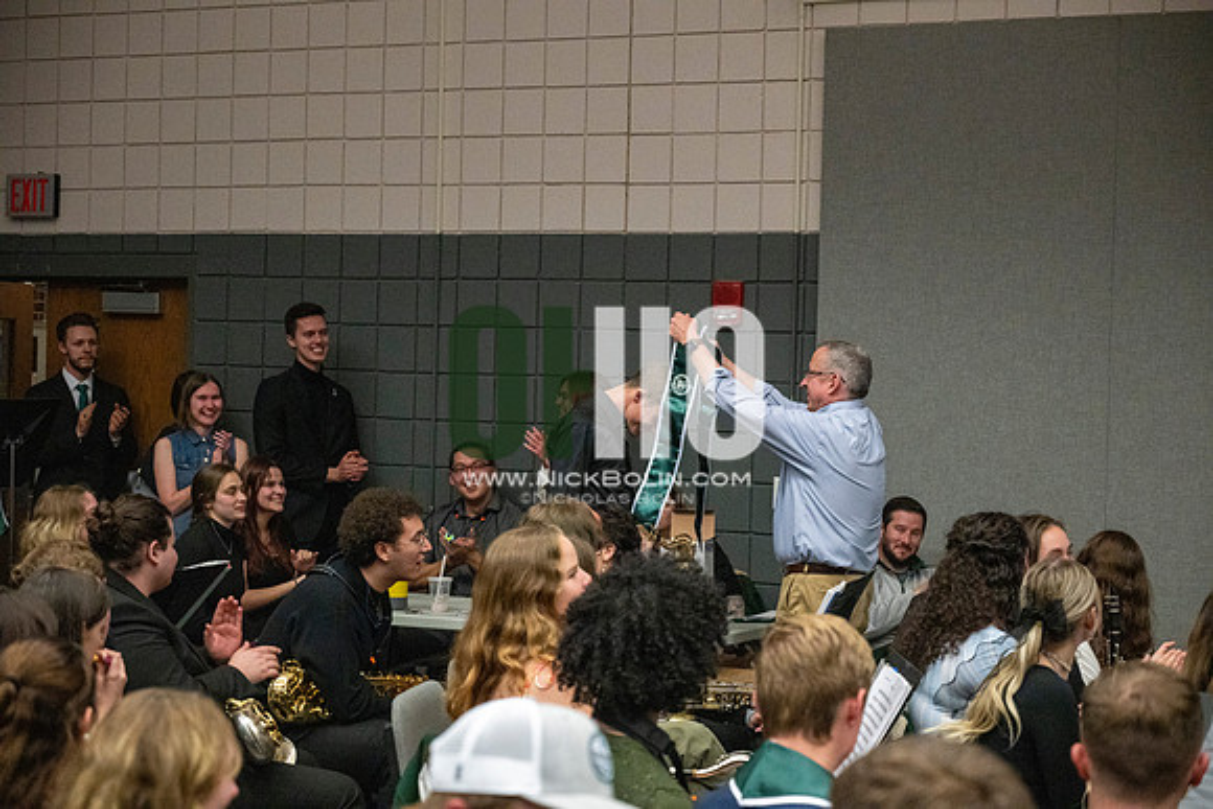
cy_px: 404
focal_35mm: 70
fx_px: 2359
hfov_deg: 28.8
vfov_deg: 19.5
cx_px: 606
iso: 10000
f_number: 4
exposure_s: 1/500
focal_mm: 70
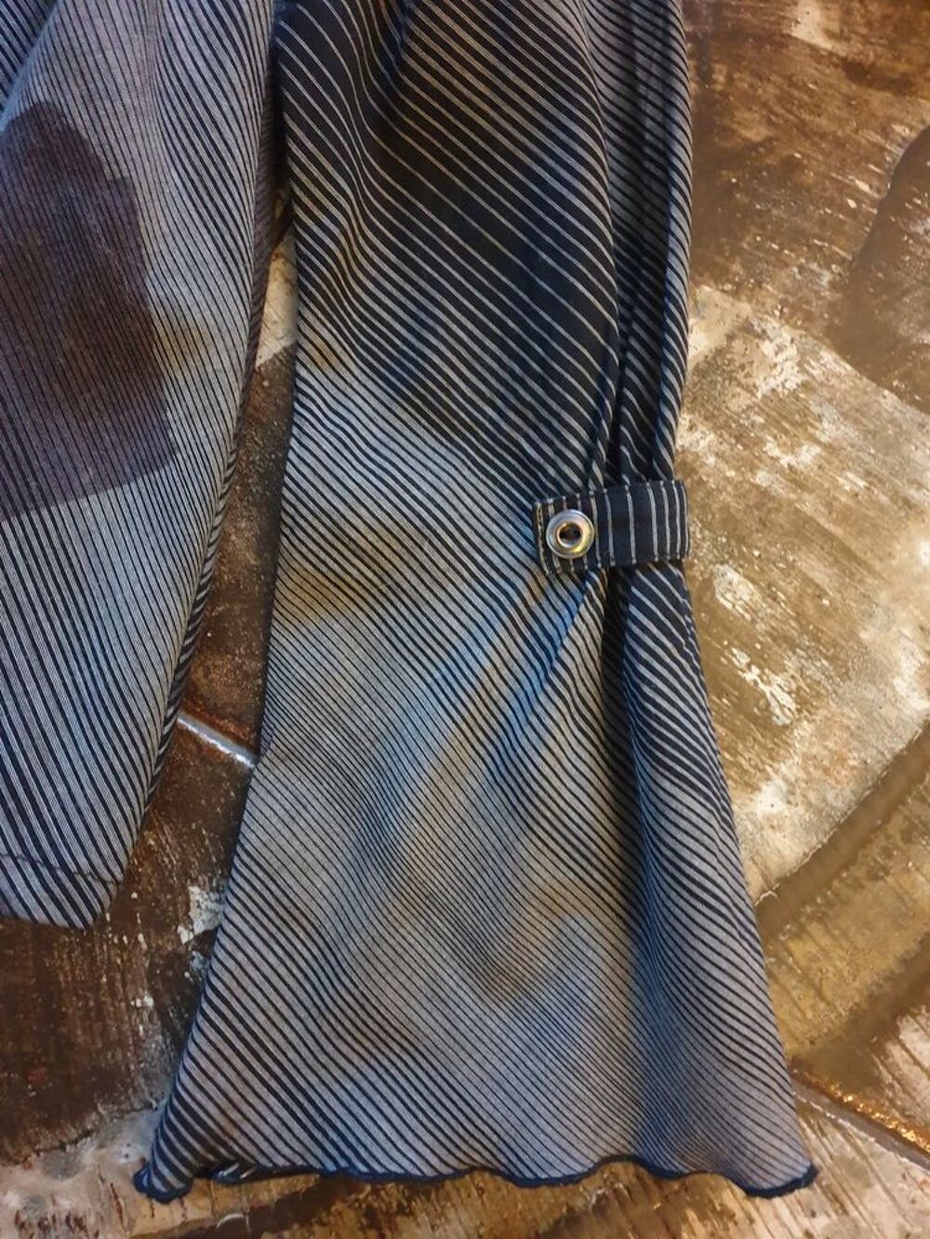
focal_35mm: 26
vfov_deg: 67.3
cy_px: 620
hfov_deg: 53.1
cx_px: 465
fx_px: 931
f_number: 1.5
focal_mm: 4.3
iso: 800
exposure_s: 1/10
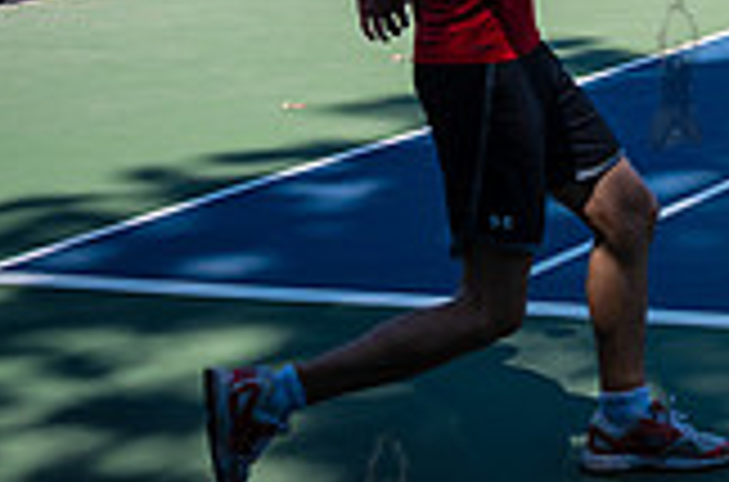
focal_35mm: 134
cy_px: -149
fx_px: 2706
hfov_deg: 13.9
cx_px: 1251
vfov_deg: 10.0
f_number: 4
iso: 100
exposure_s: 1/640
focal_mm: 35
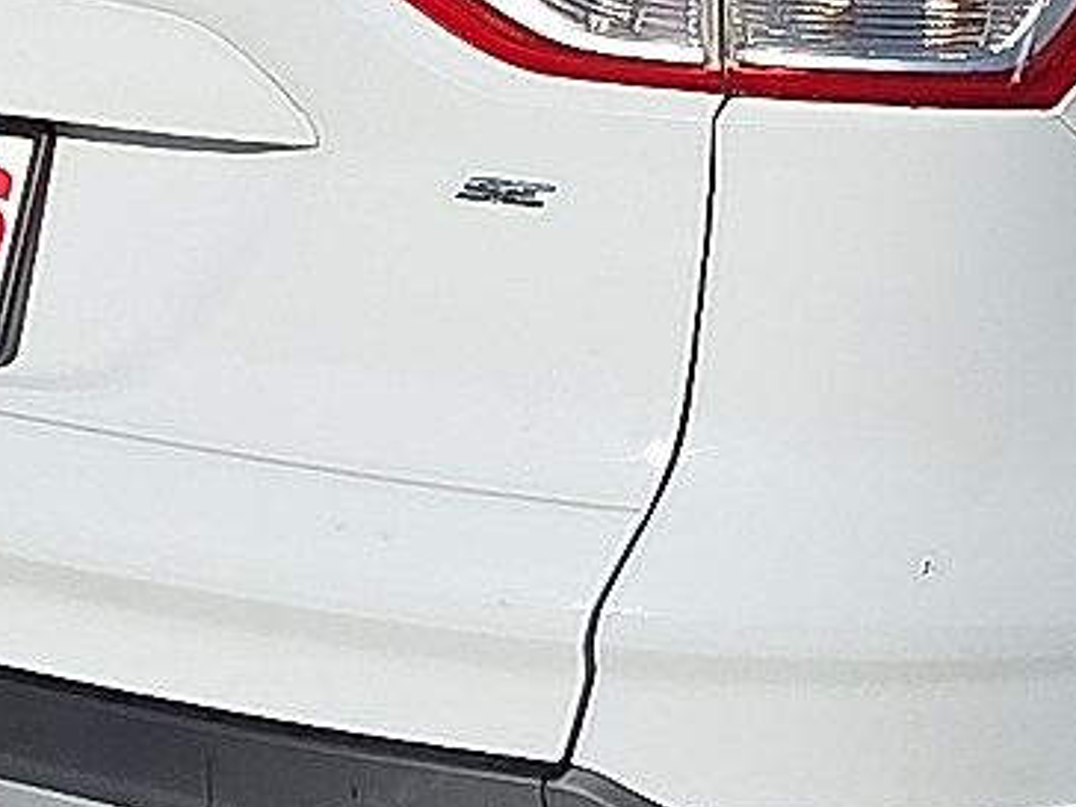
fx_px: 5471
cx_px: 1286
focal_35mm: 176
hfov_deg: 11.0
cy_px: 109
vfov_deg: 8.4
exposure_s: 1/10000
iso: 65
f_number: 1.8
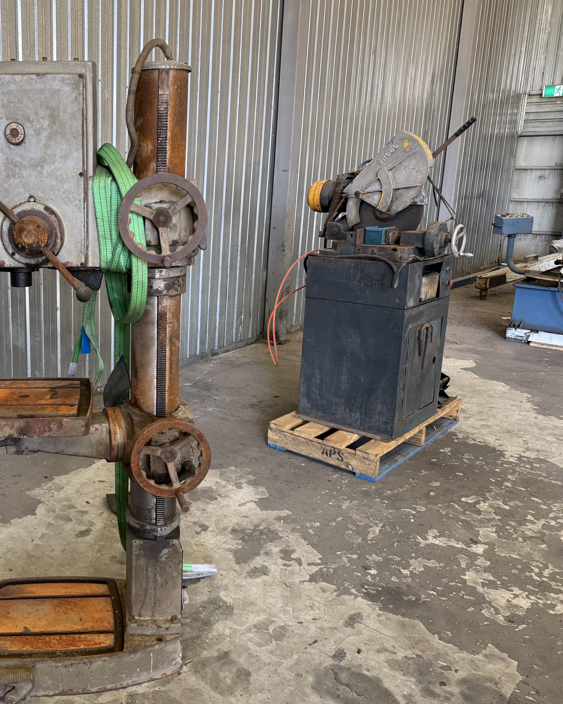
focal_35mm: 32
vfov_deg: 55.7
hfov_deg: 43.1
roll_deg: -0.8
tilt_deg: -13.4
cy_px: 349
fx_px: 667
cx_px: 93
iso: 160
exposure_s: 1/100
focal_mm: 6.76
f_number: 1.78
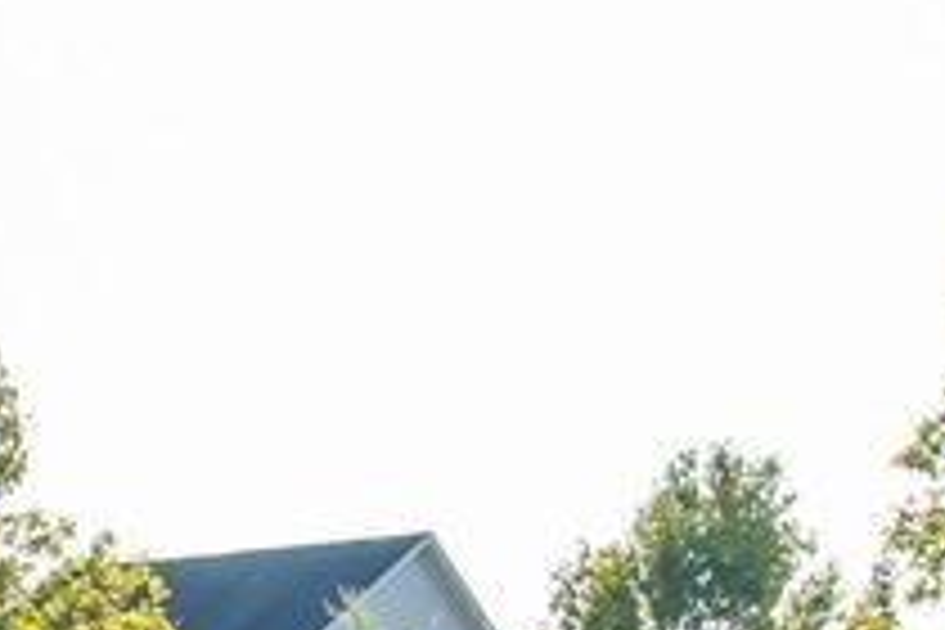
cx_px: -140
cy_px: 1289
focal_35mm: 146
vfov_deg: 8.8
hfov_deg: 13.7
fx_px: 3832
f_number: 9
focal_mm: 20
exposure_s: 1/400
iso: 200
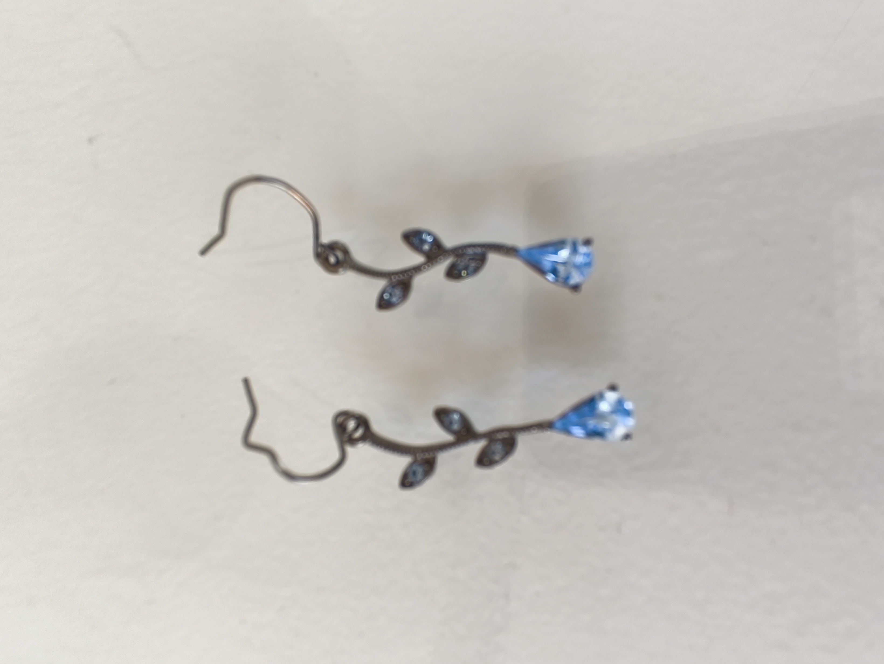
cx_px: 442
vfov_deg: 58.9
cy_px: 332
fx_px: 588
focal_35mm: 23
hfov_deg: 73.9
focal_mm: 1.65
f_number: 2.2
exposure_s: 1/30
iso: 50
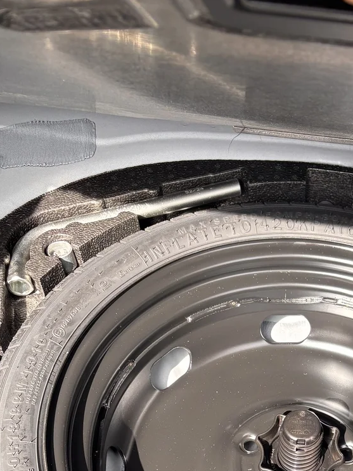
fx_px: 762
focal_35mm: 56
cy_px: 496
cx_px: 312
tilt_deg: -61.1
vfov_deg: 31.2
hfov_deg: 25.4
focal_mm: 5.96
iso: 50
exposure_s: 1/212
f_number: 1.6
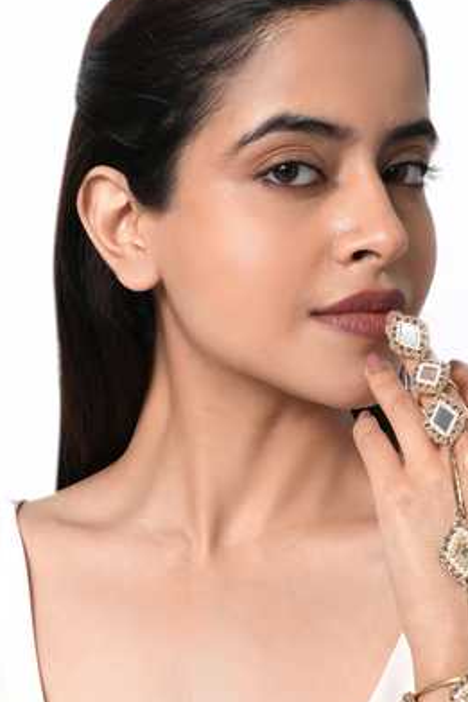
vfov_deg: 41.9
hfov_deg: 28.6
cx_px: 280
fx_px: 916
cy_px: 358
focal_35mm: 47
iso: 100
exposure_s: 1/125
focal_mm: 35
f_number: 9.5
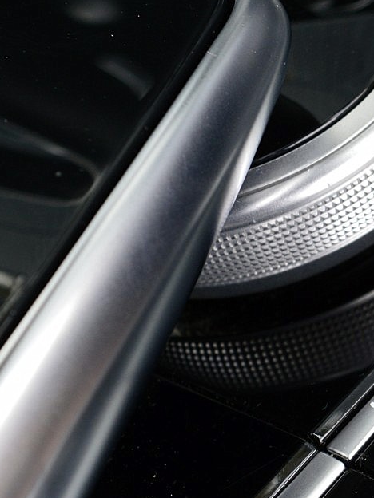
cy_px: 314
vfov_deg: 9.6
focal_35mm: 206
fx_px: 2971
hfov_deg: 7.1
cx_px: 515
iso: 500
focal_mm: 55
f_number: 8
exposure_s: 1/60
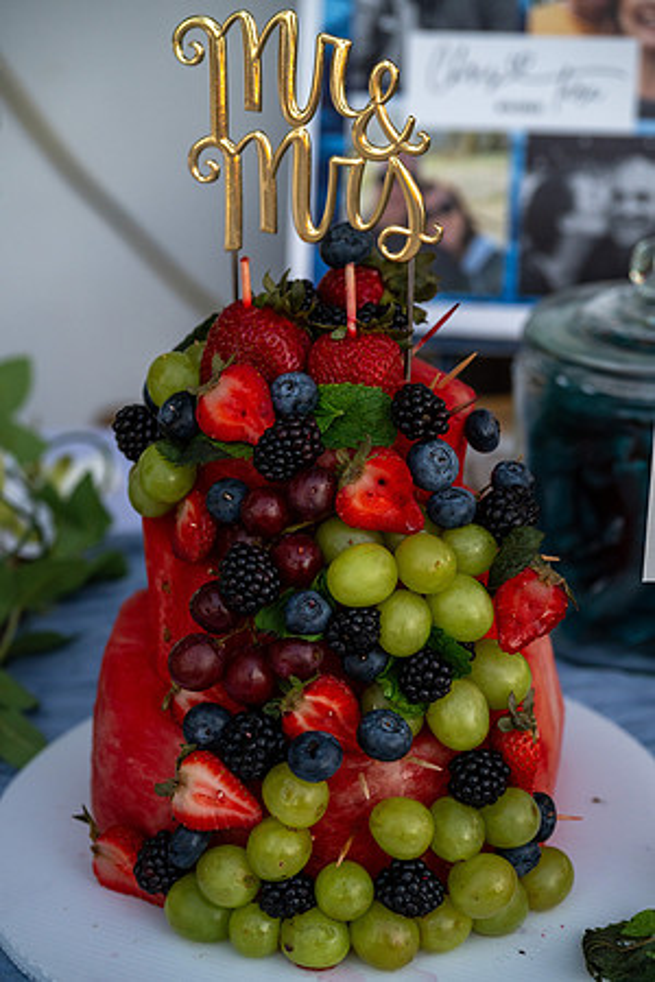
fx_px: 1801
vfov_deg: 30.5
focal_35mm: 66
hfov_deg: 20.6
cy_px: 491
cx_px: 328
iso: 1000
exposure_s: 1/250
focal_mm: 66
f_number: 4
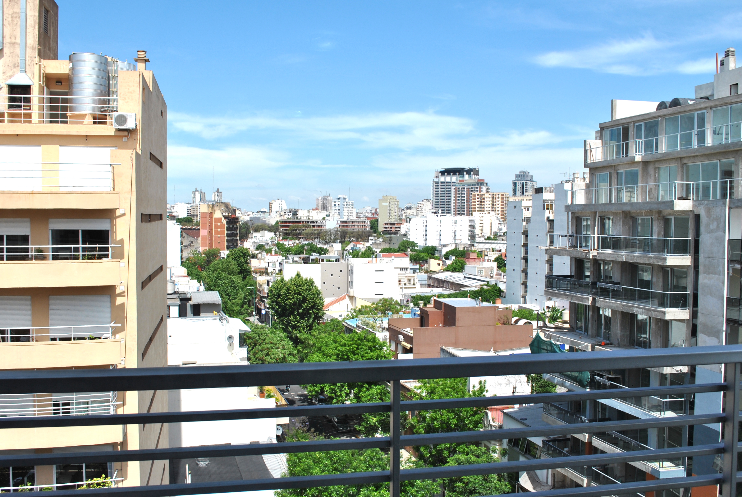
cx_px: 371
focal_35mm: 33
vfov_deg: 40.1
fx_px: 681
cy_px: 248
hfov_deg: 57.2
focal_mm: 22
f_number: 8
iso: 100
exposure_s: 1/400
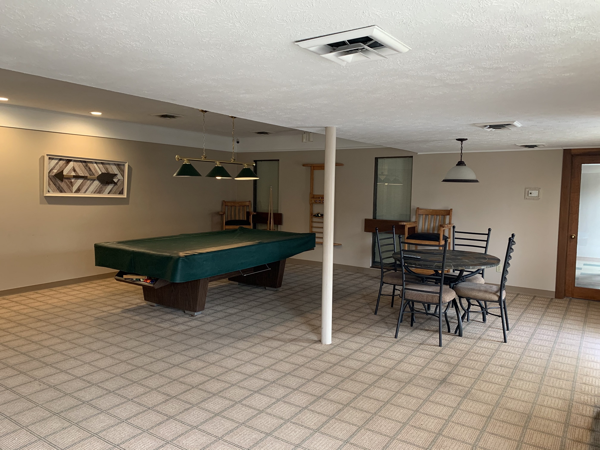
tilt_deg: -4.3
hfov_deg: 67.3
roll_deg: -1.2
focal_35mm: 26
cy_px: 225
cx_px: 300
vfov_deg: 53.1
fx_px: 451
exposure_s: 1/60
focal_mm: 4.25
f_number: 1.8
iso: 125
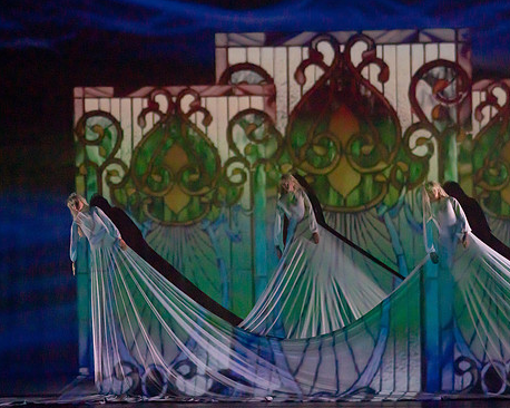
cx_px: 303
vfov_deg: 7.4
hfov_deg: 9.2
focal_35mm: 210
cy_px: 213
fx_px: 3168
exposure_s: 1/320
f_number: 5.6
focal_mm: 173
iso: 6400
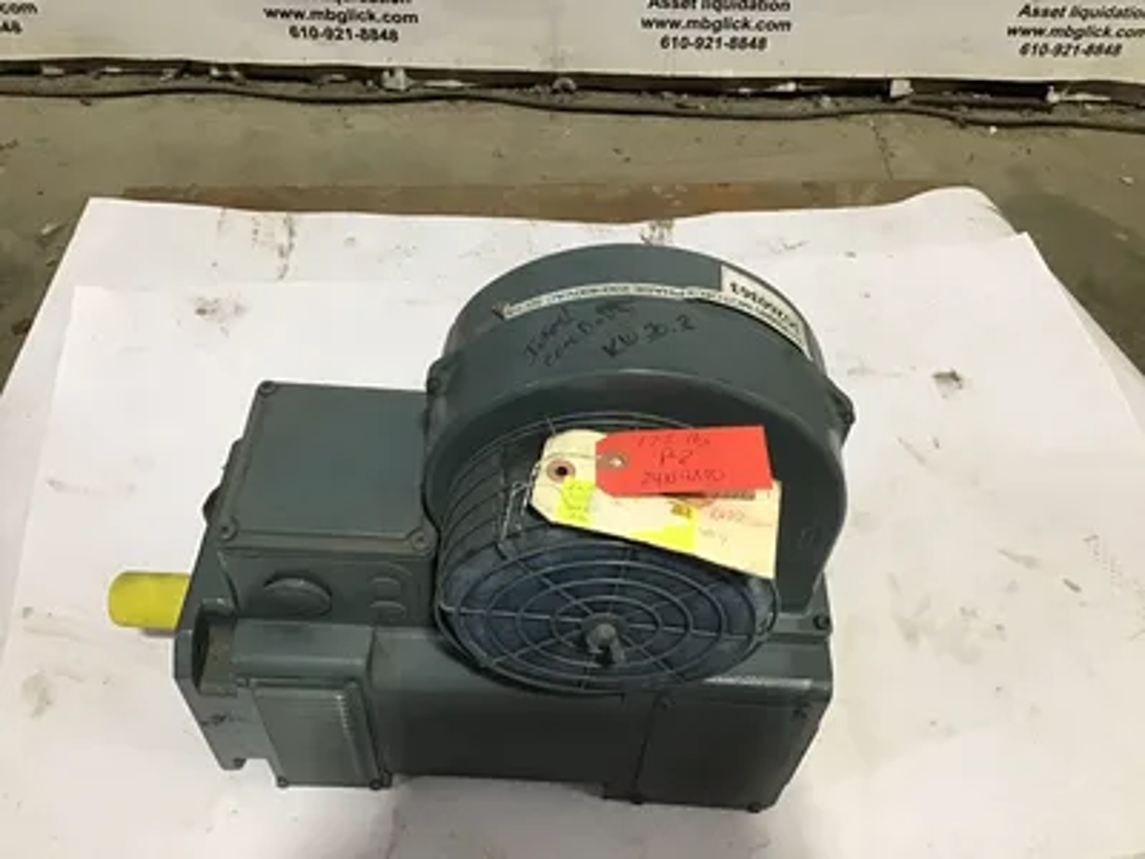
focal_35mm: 31
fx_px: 1025
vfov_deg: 45.4
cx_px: 572
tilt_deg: -50.1
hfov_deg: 58.4
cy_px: 430
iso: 160
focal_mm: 3.3
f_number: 2.4
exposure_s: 1/30
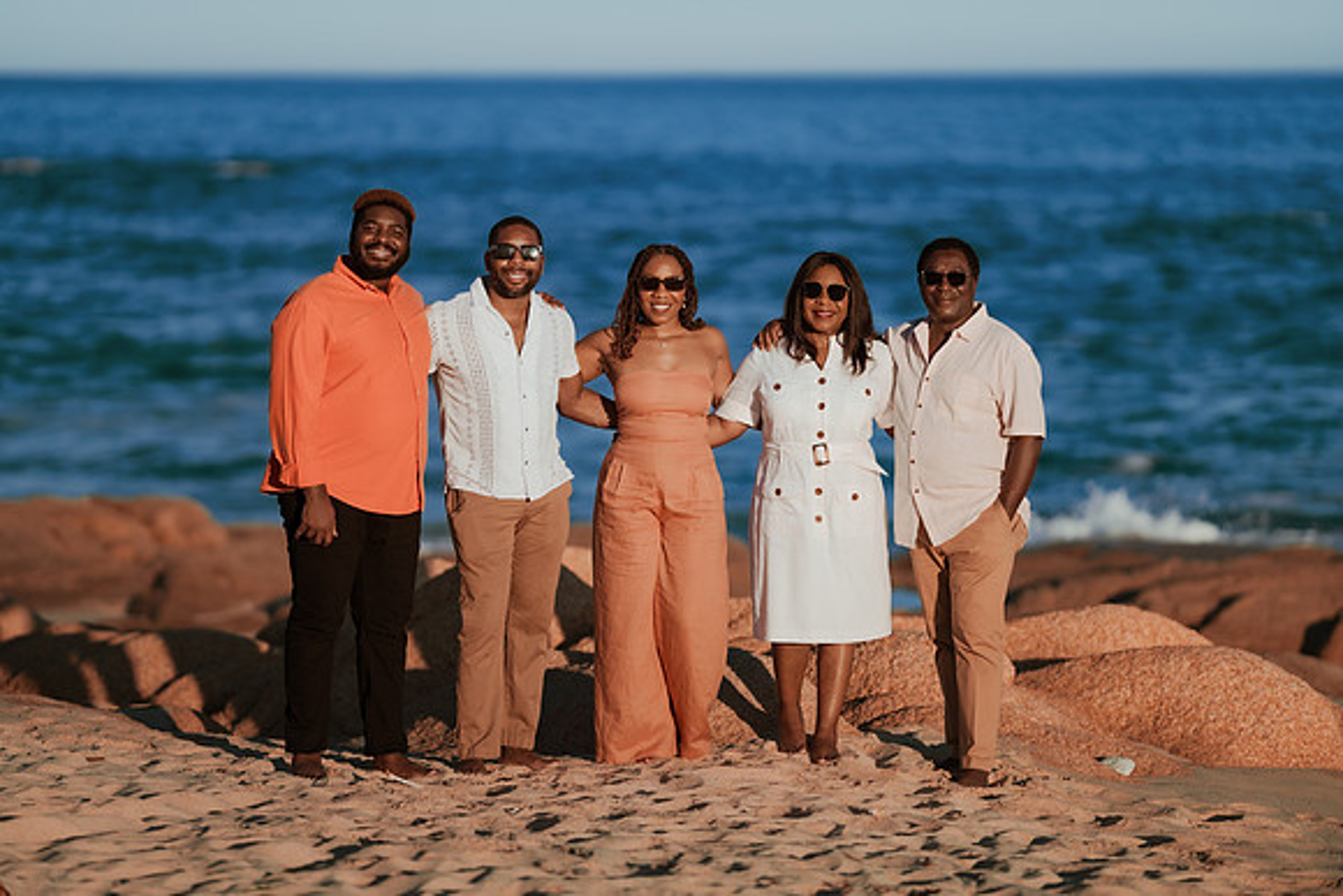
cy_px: 448
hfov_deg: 15.2
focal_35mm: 135
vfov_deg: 10.2
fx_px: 5037
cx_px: 672
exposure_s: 1/8000
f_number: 1.8
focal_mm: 135
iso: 80
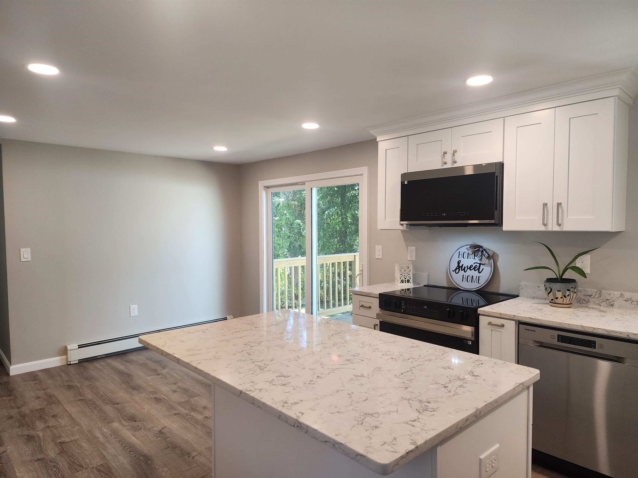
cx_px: 319
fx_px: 424
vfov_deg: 58.9
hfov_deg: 73.9
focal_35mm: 23
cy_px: 239
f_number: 1.8
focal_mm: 6.4
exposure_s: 1/180
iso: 160
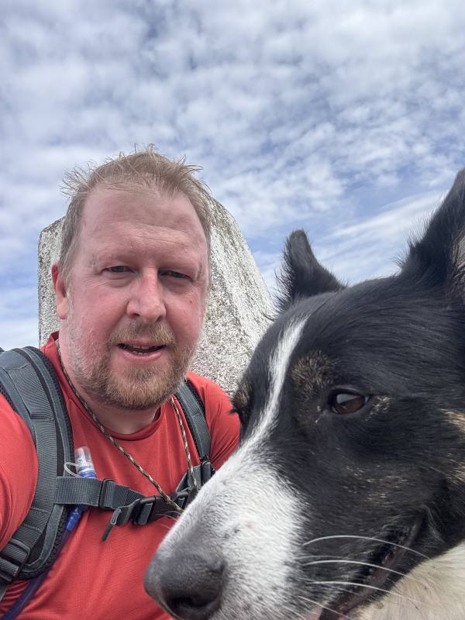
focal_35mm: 30
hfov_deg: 46.8
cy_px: 310
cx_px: 232
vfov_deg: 60.0
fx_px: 537
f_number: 1.9
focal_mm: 2.69
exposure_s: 1/1018
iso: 25
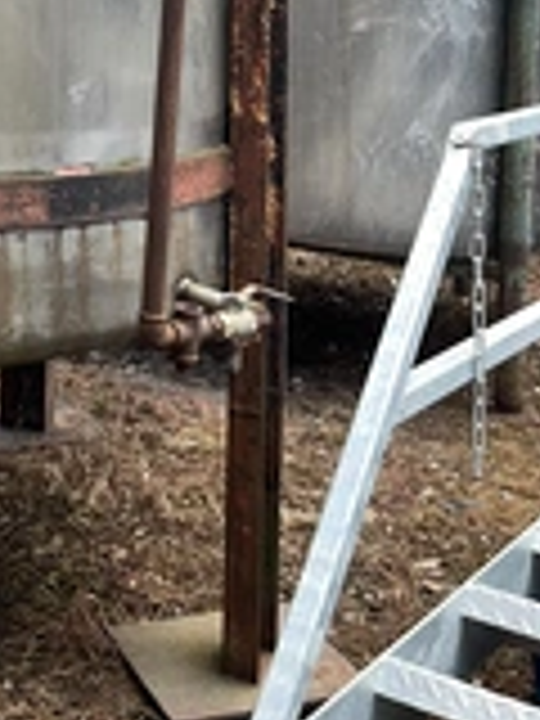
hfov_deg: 21.5
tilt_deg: -3.7
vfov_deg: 27.1
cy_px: -94
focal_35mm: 65
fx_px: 1352
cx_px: -50
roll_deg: +1.0
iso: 50
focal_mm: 5.1
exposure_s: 1/515
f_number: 1.6
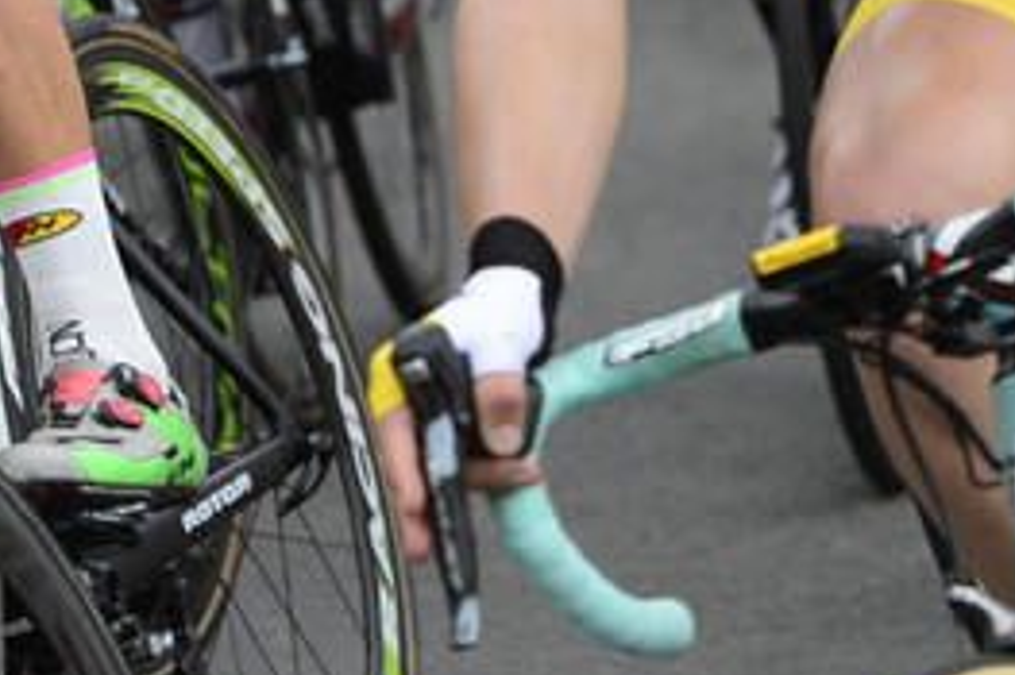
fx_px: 15412
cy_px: 235
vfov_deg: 2.5
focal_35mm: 547
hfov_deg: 3.8
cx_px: 1200
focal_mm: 120
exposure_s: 1/1000
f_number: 5
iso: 400
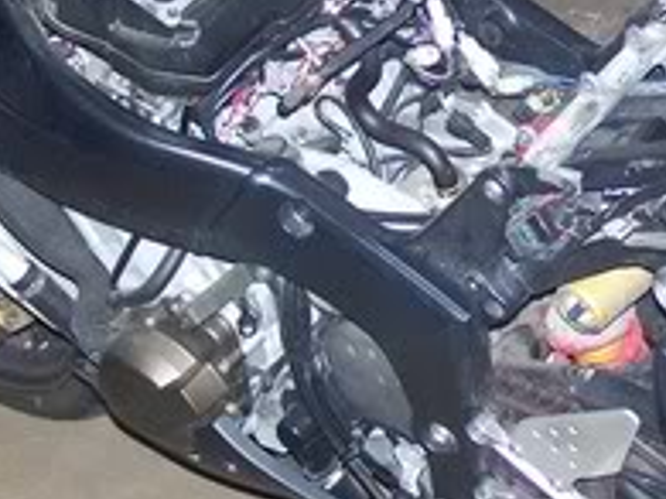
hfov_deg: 15.6
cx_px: 570
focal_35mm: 125
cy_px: 253
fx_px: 2403
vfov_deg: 11.8
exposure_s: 1/60
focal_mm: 6.3
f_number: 2.8
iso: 160
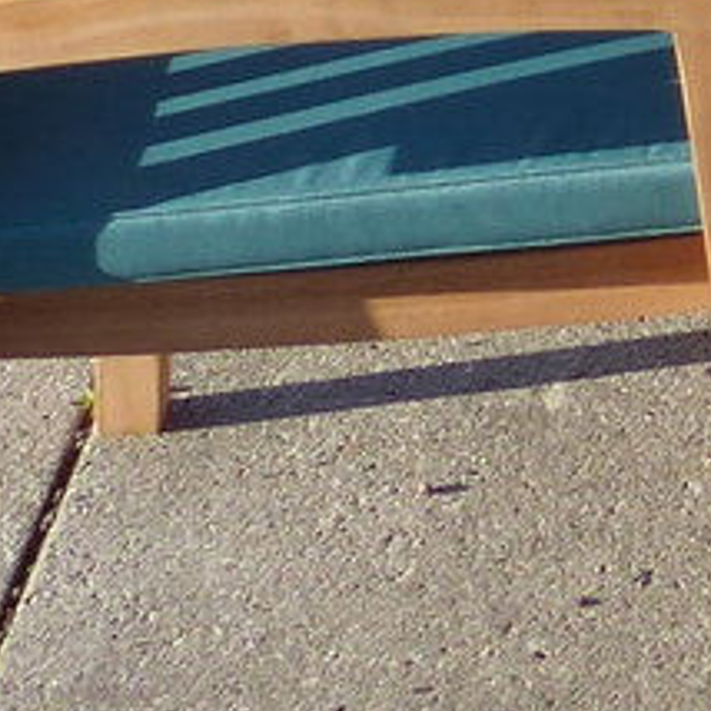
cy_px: -844
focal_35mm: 165
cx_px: 1502
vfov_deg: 9.7
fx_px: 3834
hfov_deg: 9.7
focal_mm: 4.5
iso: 100
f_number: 4
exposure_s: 1/320
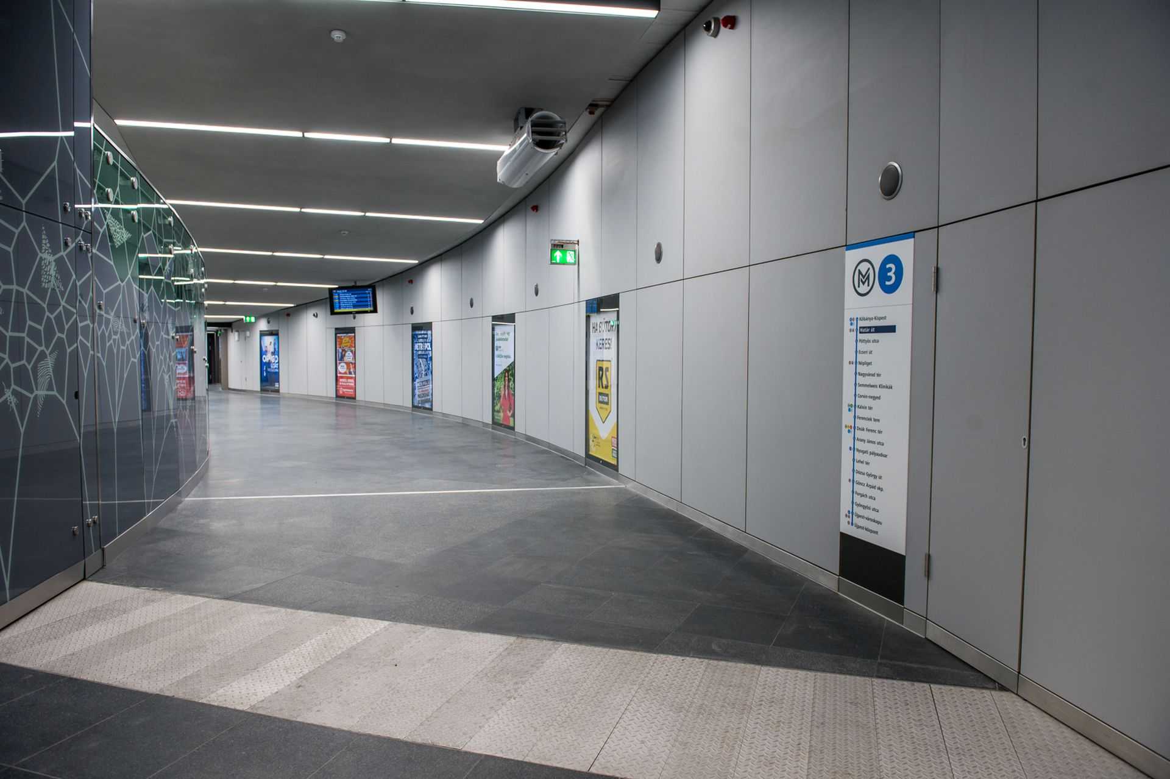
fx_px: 780
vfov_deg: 53.1
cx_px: 585
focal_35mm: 24
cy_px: 390
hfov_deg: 73.8
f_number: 4.5
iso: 640
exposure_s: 1/80
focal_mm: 24
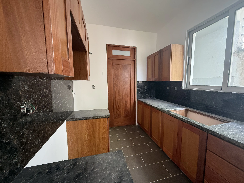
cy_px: 94
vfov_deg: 81.7
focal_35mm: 15
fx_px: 106
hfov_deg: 98.0
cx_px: 130
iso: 200
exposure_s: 1/99
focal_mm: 2.22
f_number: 2.2
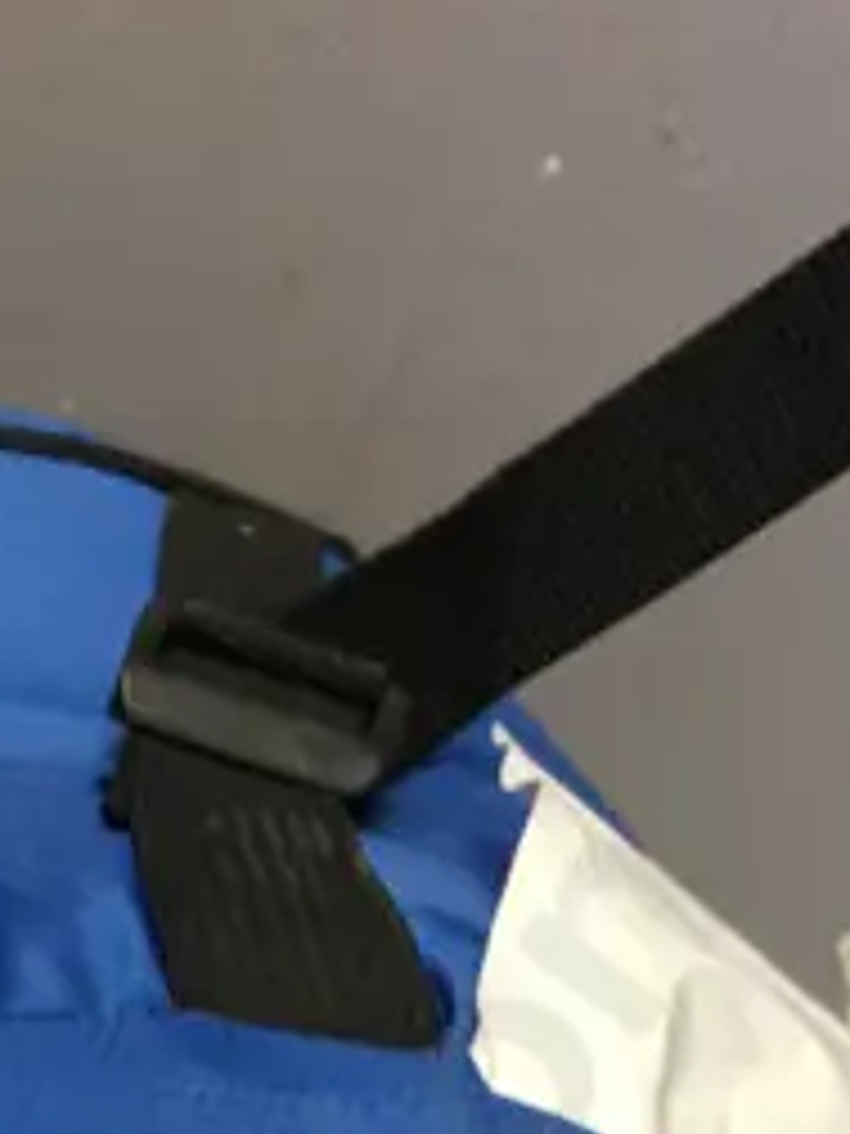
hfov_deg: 12.3
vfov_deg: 15.0
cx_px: -85
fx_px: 3863
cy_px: 1872
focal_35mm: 118
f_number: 2.2
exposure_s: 1/33
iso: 50
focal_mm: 4.15
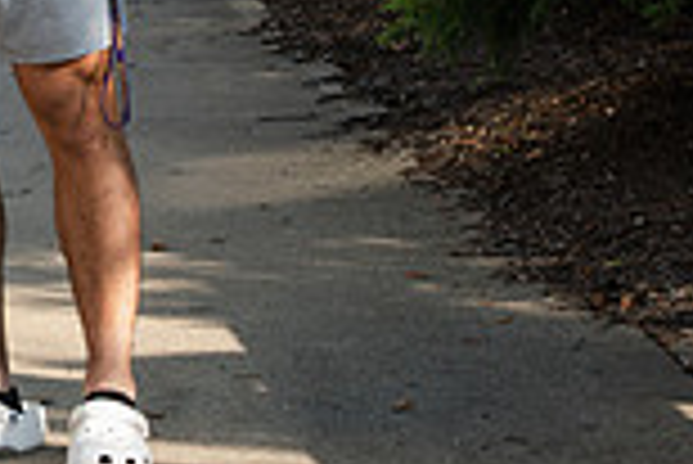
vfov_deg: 5.2
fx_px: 5067
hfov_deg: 7.6
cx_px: -450
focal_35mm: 263
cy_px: -160
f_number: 5.6
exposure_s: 1/400
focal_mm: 70
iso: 250
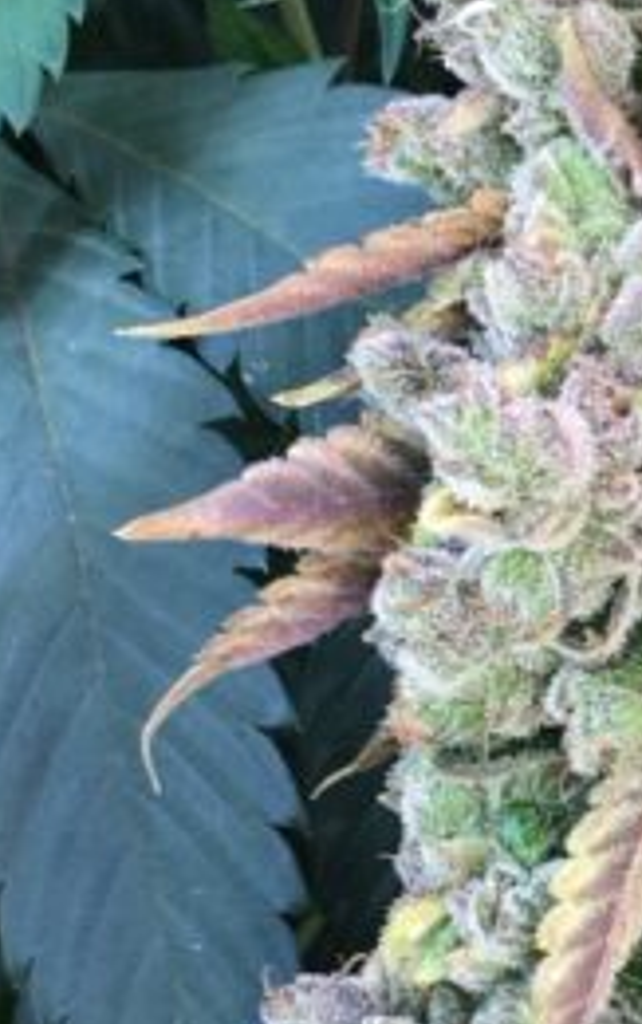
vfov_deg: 17.2
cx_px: 989
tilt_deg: -60.4
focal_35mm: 121
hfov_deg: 10.4
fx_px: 3380
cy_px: 673
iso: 25
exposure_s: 1/60
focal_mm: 4.15
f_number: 2.2
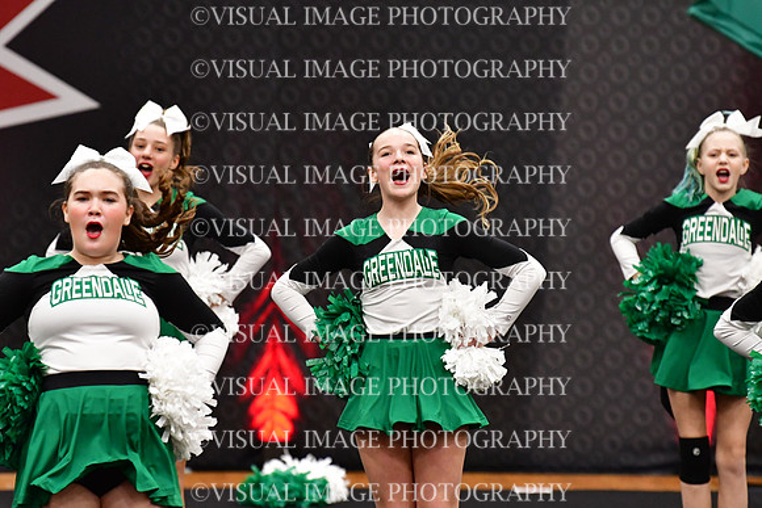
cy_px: 254
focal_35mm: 300
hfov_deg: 6.9
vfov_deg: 4.6
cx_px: 381
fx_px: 6351
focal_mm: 200
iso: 5000
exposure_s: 1/500
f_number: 3.5
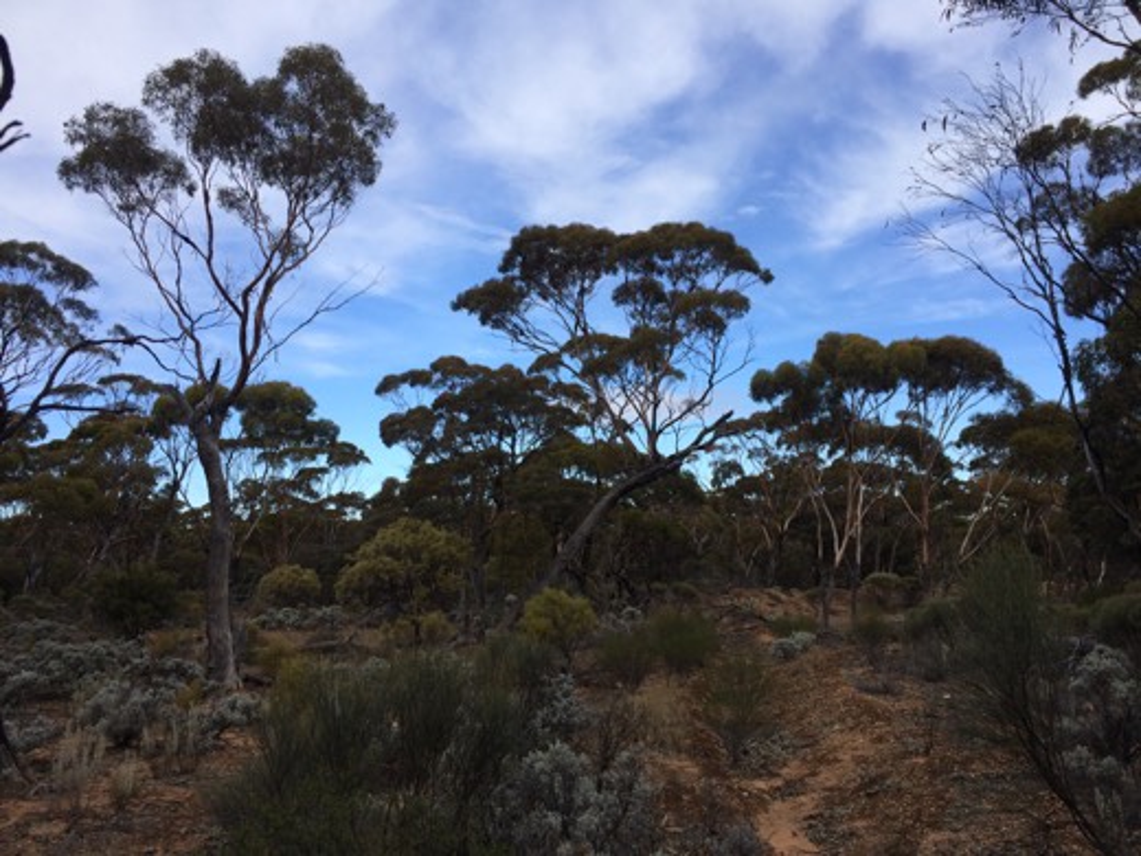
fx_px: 956
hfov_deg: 61.7
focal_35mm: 29
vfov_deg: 48.2
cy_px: 428
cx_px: 570
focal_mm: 4.15
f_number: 2.2
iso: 32
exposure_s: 1/1172
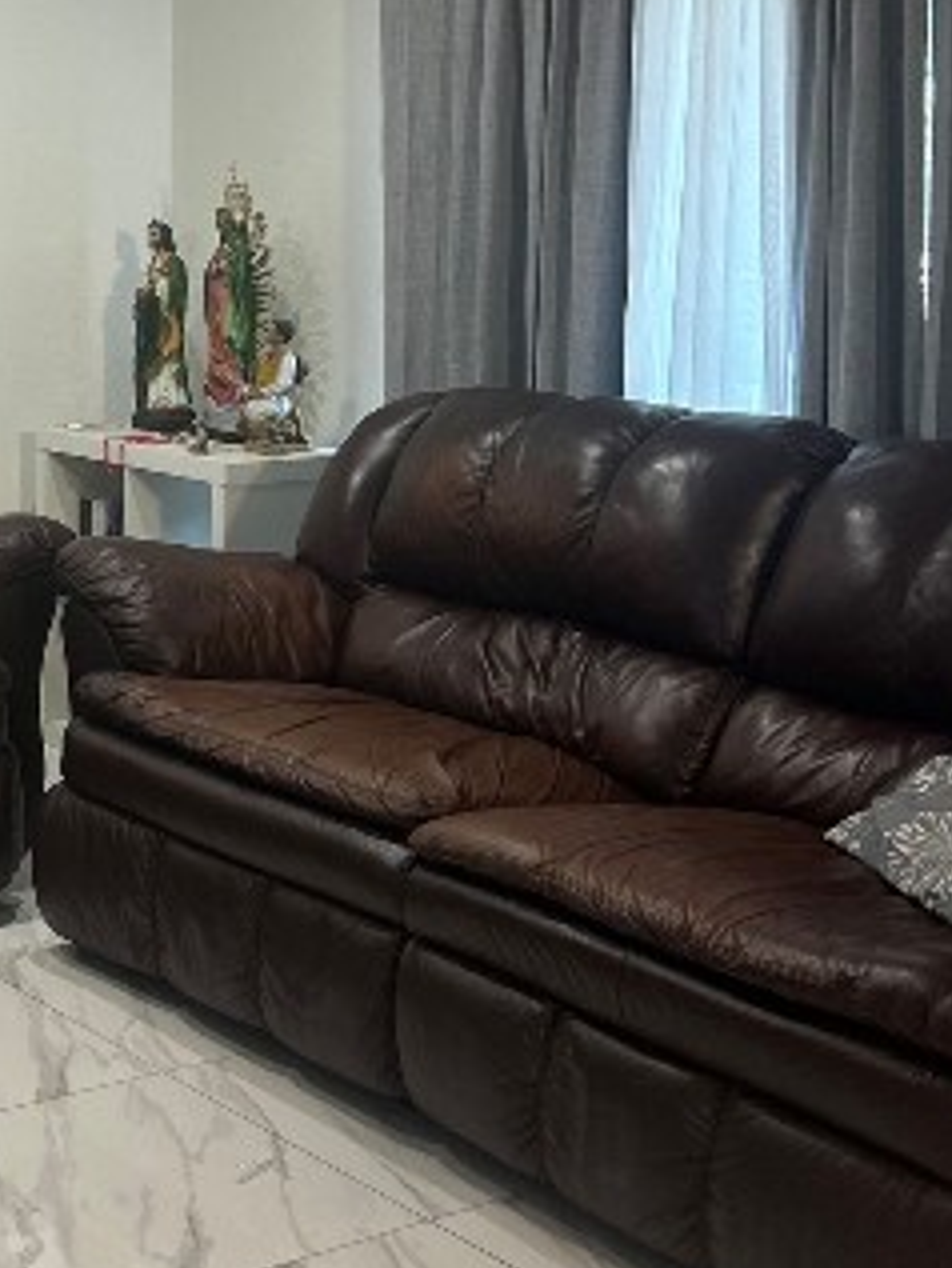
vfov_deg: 30.3
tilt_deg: -4.4
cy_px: 352
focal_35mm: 63
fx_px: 2309
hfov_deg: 22.1
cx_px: -84
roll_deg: +0.5
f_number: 1.5
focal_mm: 5.7
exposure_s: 1/60
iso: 80
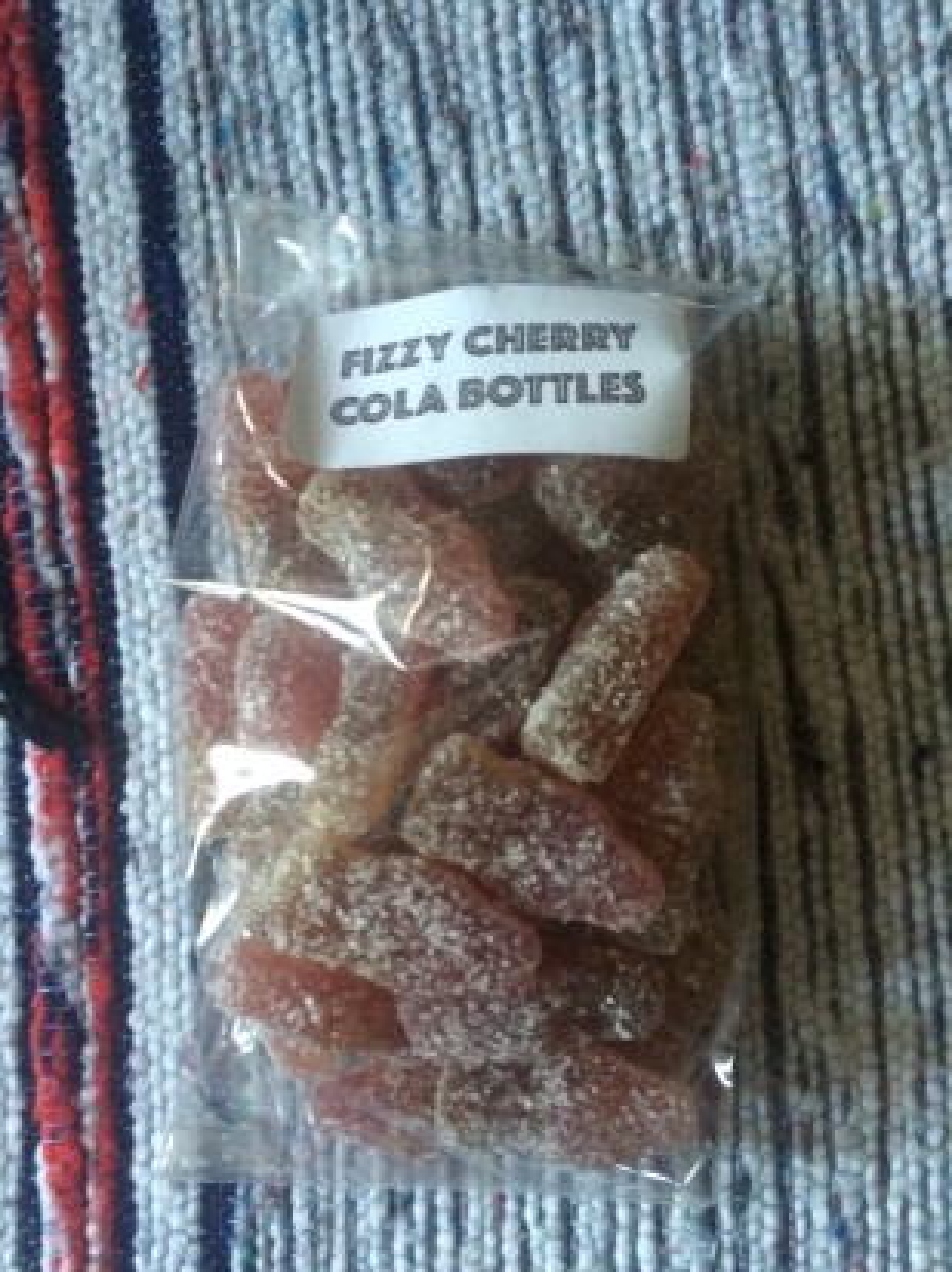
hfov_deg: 46.7
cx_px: 468
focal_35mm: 30
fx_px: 1102
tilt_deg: -85.8
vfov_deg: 60.0
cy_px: 654
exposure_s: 1/17
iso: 320
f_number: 2.2
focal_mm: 4.15
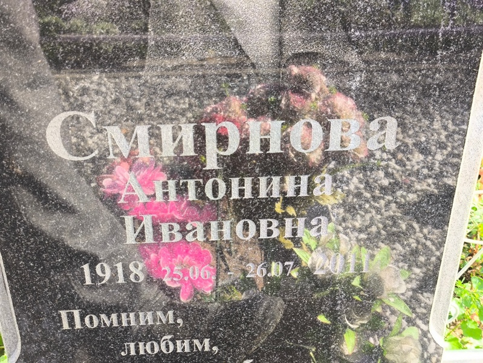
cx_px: 242
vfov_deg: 29.1
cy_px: 182
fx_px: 698
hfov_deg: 38.2
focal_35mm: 50
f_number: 1.7
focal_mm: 4.71
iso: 50
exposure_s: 1/135
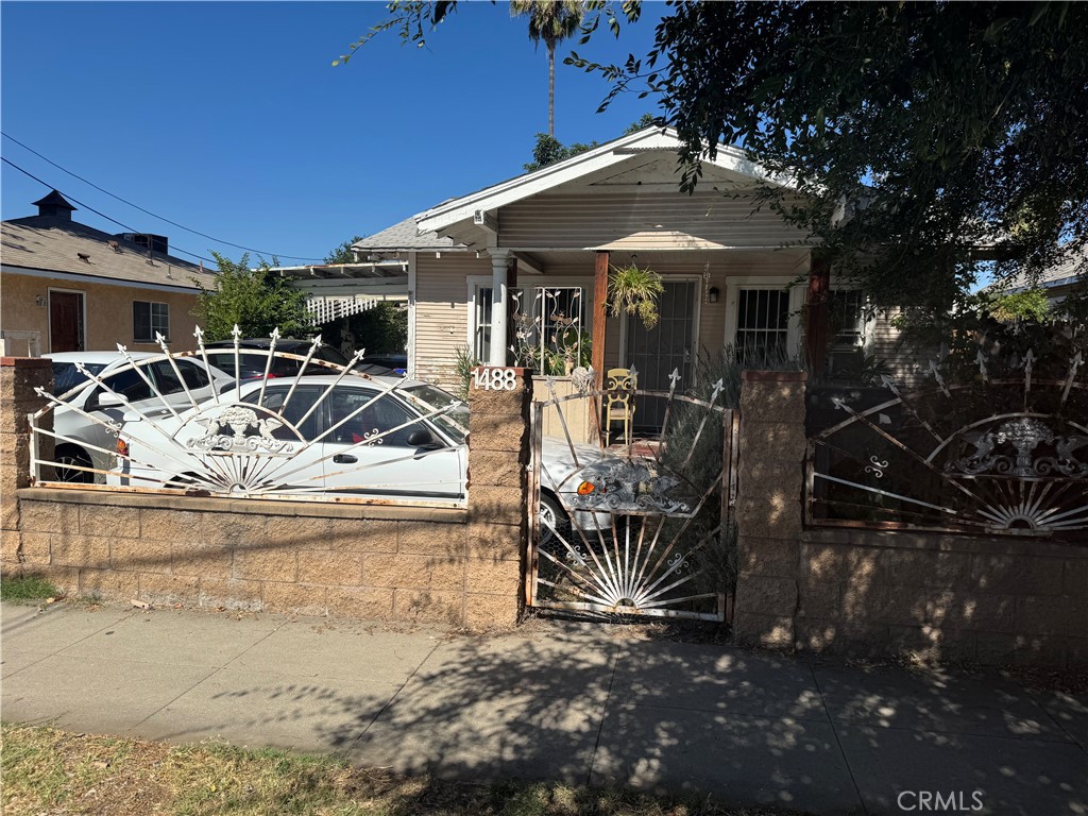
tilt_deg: -3.8
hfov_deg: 71.6
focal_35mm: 24
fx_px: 754
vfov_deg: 56.8
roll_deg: -1.6
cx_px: 544
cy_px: 408
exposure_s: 1/5348
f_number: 1.78
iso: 80
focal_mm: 6.76
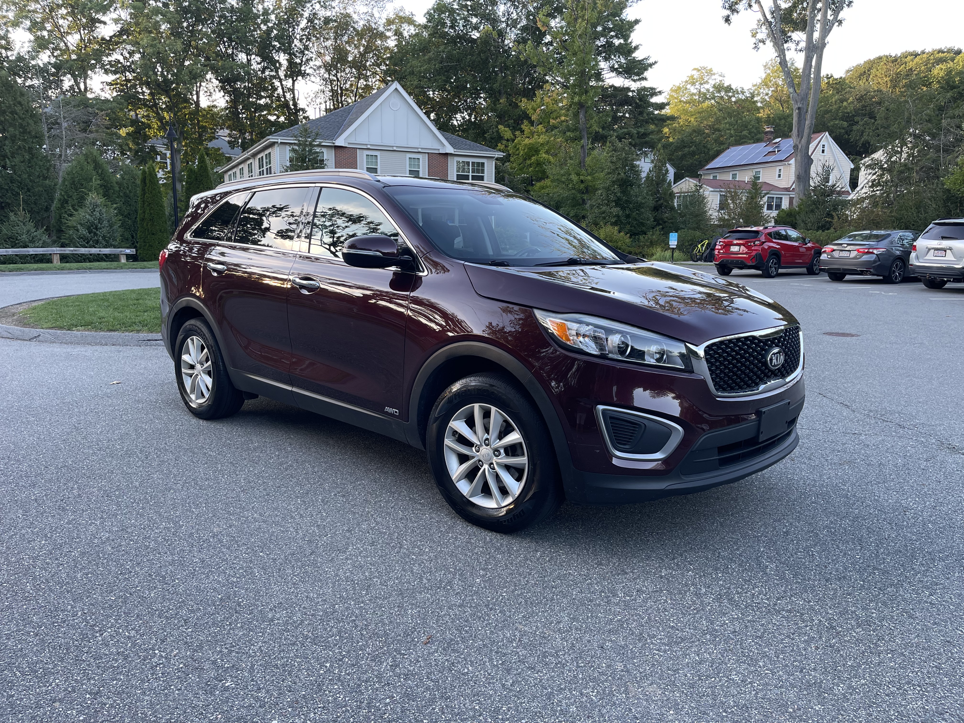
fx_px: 696
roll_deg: -1.0
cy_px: 362
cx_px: 482
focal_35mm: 25
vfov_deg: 54.9
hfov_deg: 69.4
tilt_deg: -9.3
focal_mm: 5.1
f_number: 1.6
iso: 80
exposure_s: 1/121
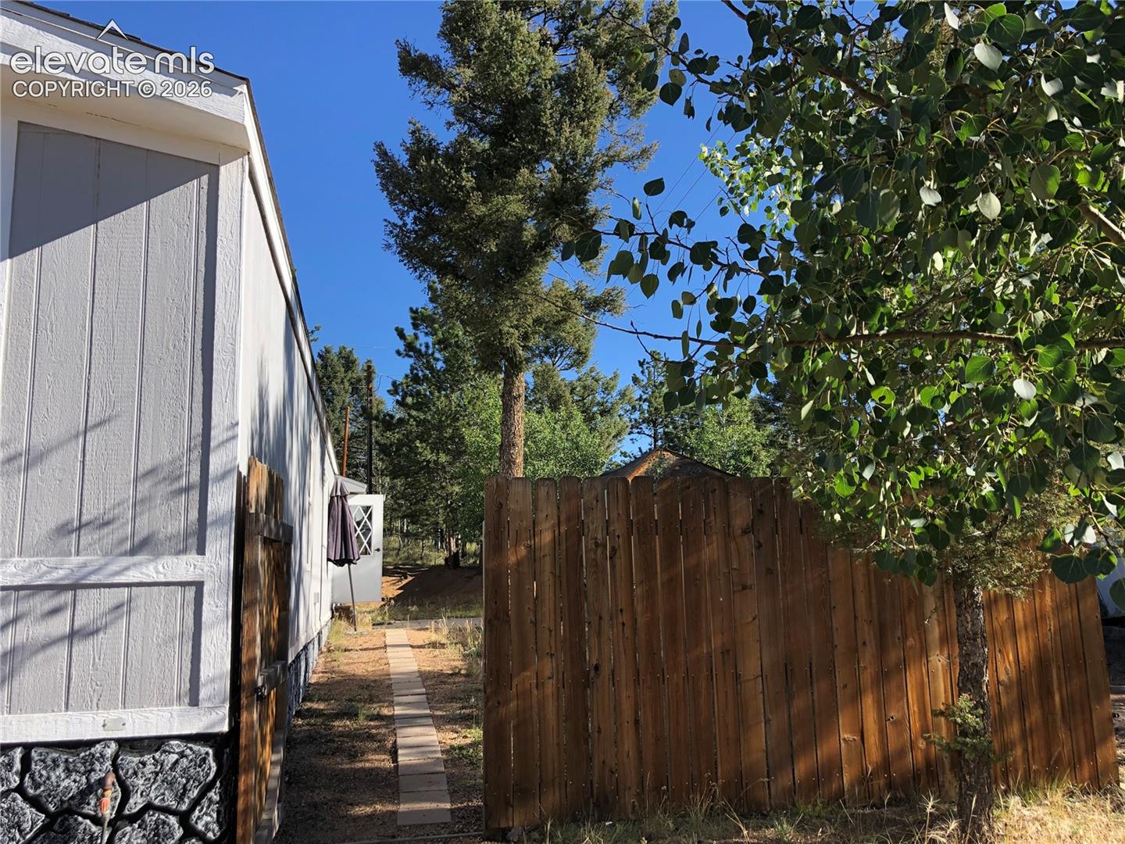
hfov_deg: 63.4
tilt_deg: +8.5
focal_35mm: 28
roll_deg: +1.5
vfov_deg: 49.7
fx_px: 910
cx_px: 562
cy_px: 422
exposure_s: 1/889
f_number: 1.8
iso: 20
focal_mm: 3.99
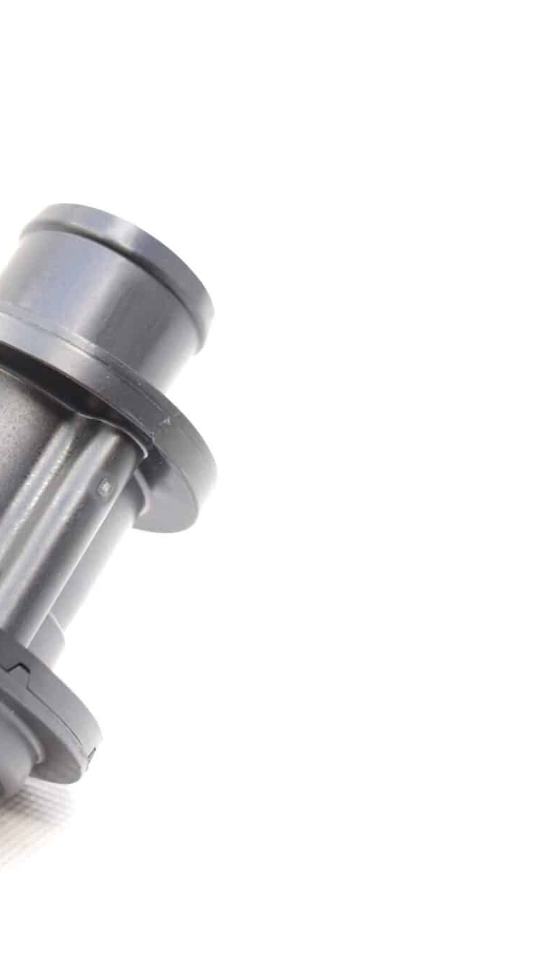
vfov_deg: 27.9
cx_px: -26
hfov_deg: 15.5
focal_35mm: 76
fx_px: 1950
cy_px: 480
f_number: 5
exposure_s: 1/100
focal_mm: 32
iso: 400
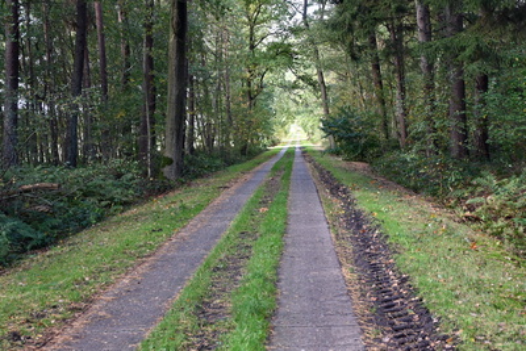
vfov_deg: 25.1
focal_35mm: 54
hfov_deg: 36.9
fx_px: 789
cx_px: 263
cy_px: 176
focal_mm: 36
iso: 800
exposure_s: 1/125
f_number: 5.3
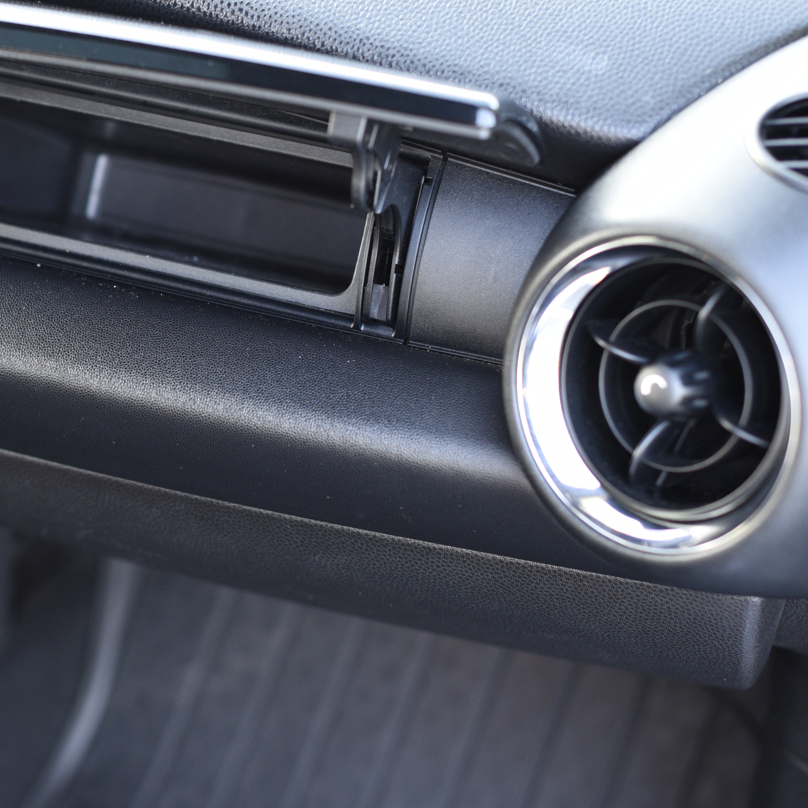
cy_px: 363
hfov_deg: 19.0
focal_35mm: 90
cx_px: 110
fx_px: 2377
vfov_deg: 19.3
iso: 1000
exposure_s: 1/125
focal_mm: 50
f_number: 2.8
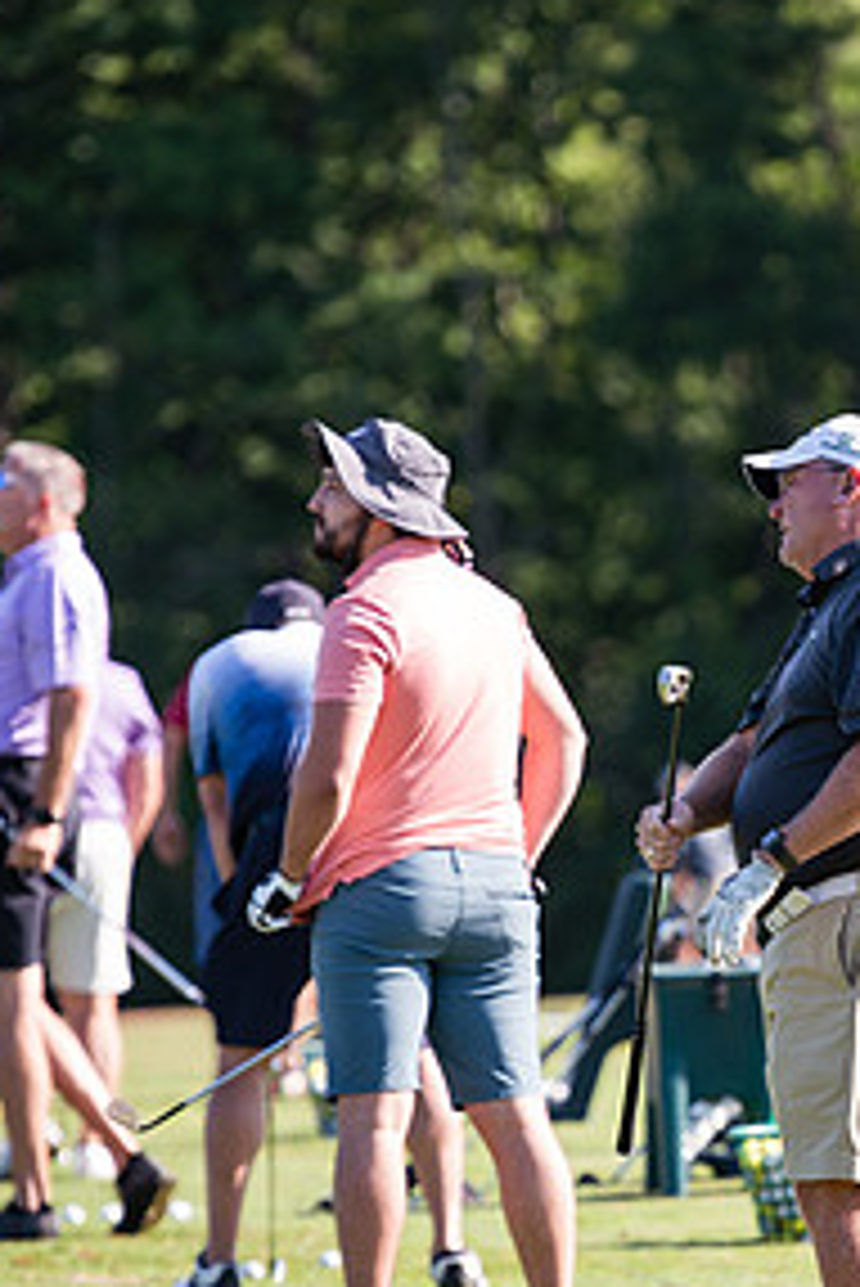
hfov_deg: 3.7
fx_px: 13420
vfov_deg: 5.5
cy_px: 848
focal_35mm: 375
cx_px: 806
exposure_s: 1/500
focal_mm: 185
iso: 100
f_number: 3.2
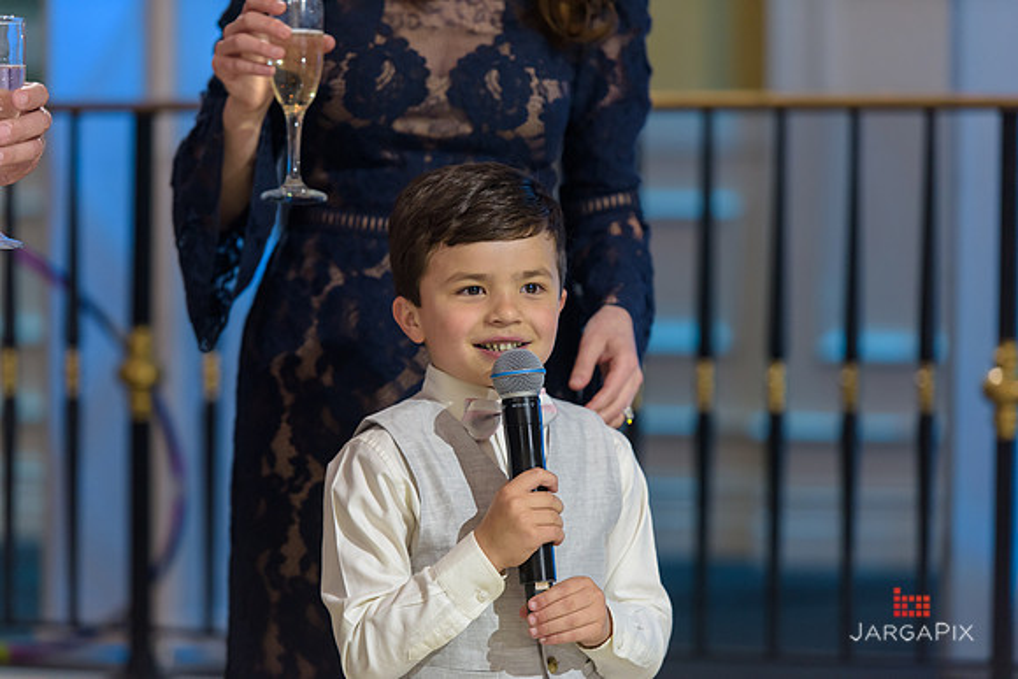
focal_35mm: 165
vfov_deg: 8.3
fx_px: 4667
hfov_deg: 12.4
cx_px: 509
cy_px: 340
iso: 1600
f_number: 3.2
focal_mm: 165
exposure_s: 1/125
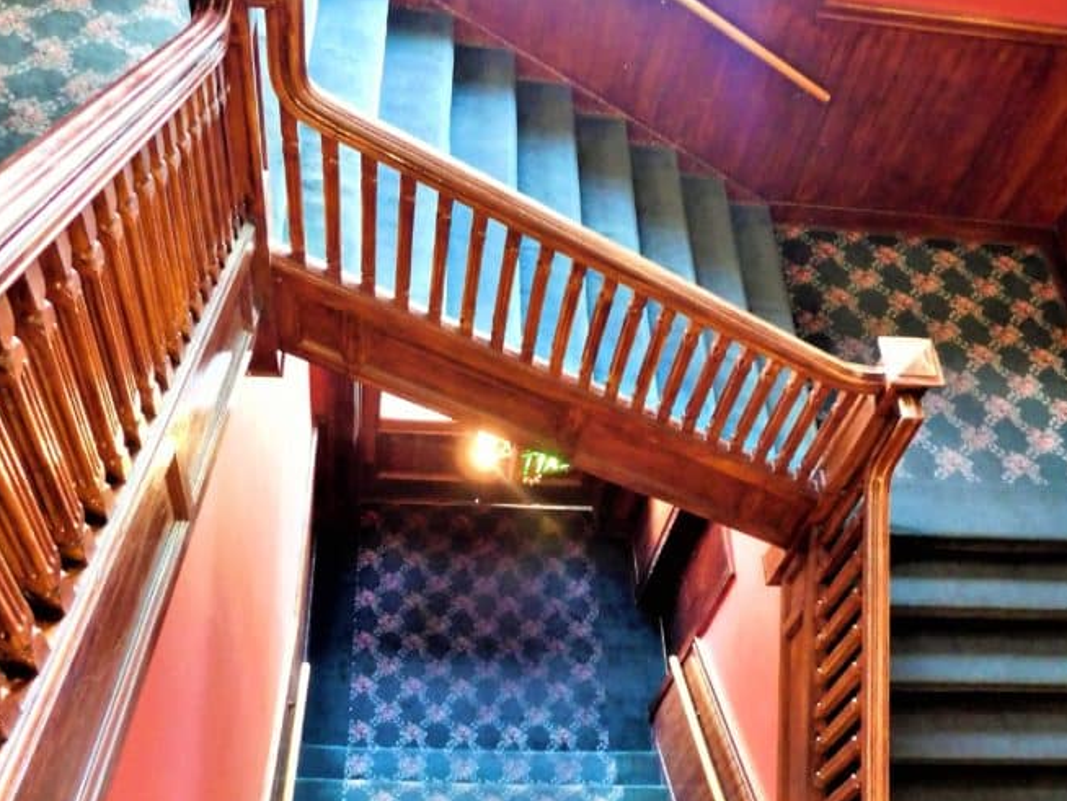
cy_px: 493
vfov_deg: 39.5
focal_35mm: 36
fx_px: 1110
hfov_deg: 51.3
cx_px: 504
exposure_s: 1/8
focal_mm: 4
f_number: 3
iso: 640
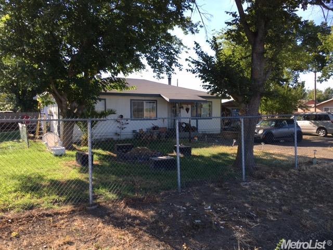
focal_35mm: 29
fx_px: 279
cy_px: 125
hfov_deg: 61.7
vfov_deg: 48.2
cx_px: 166
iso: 25
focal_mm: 4.15
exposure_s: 1/379
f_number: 2.2
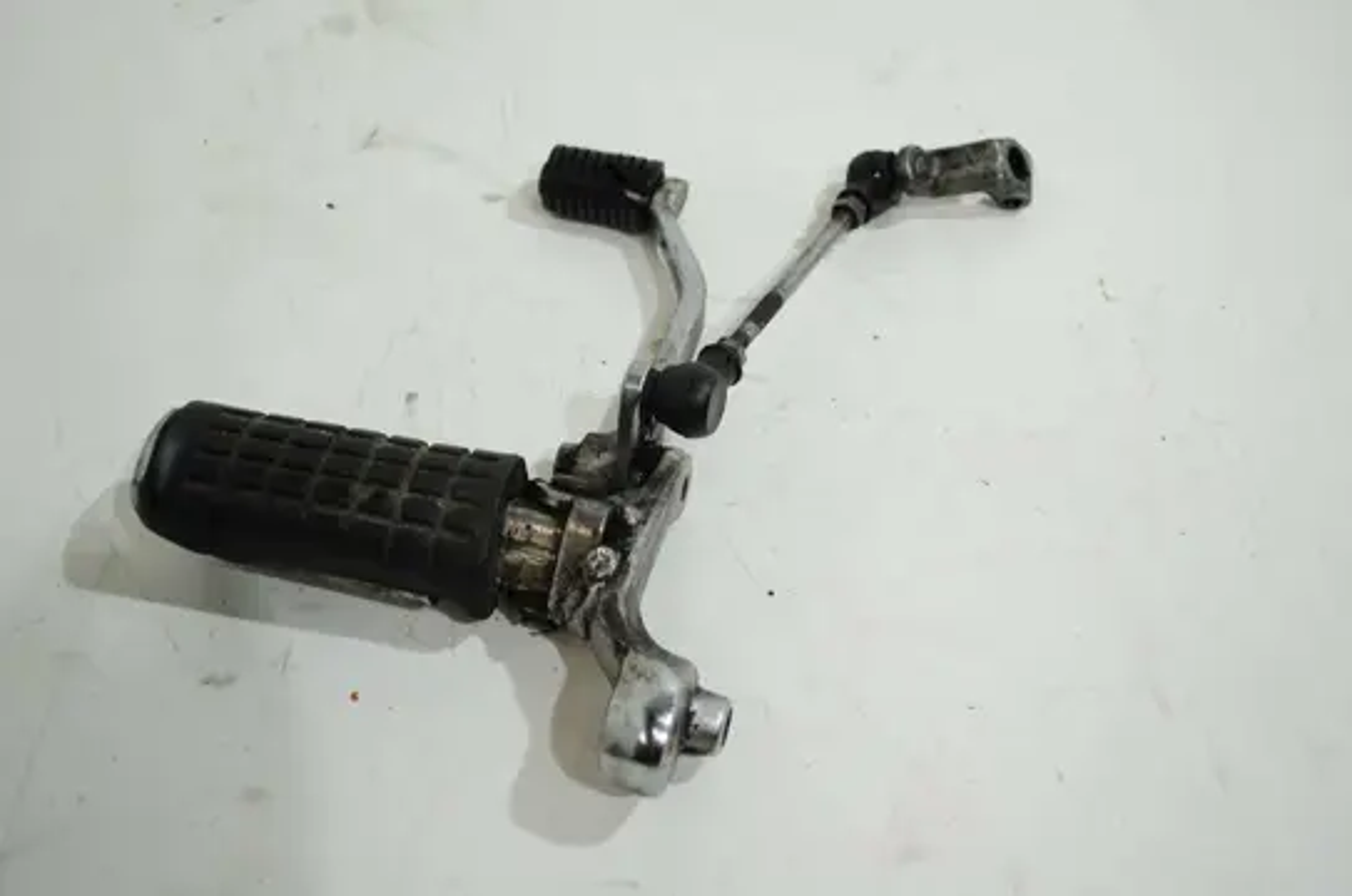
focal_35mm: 44
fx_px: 1631
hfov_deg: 45.0
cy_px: 448
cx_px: 676
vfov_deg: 30.7
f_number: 4.8
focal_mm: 29
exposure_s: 1/80
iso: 400
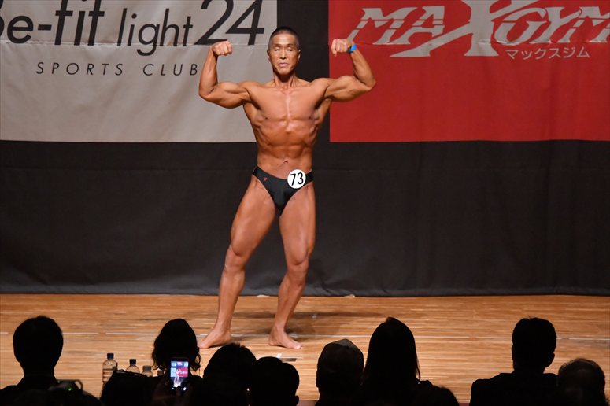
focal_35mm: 255
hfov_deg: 8.1
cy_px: 203
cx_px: 305
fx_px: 4319
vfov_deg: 5.4
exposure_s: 1/400
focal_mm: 170
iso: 10000
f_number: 5.6
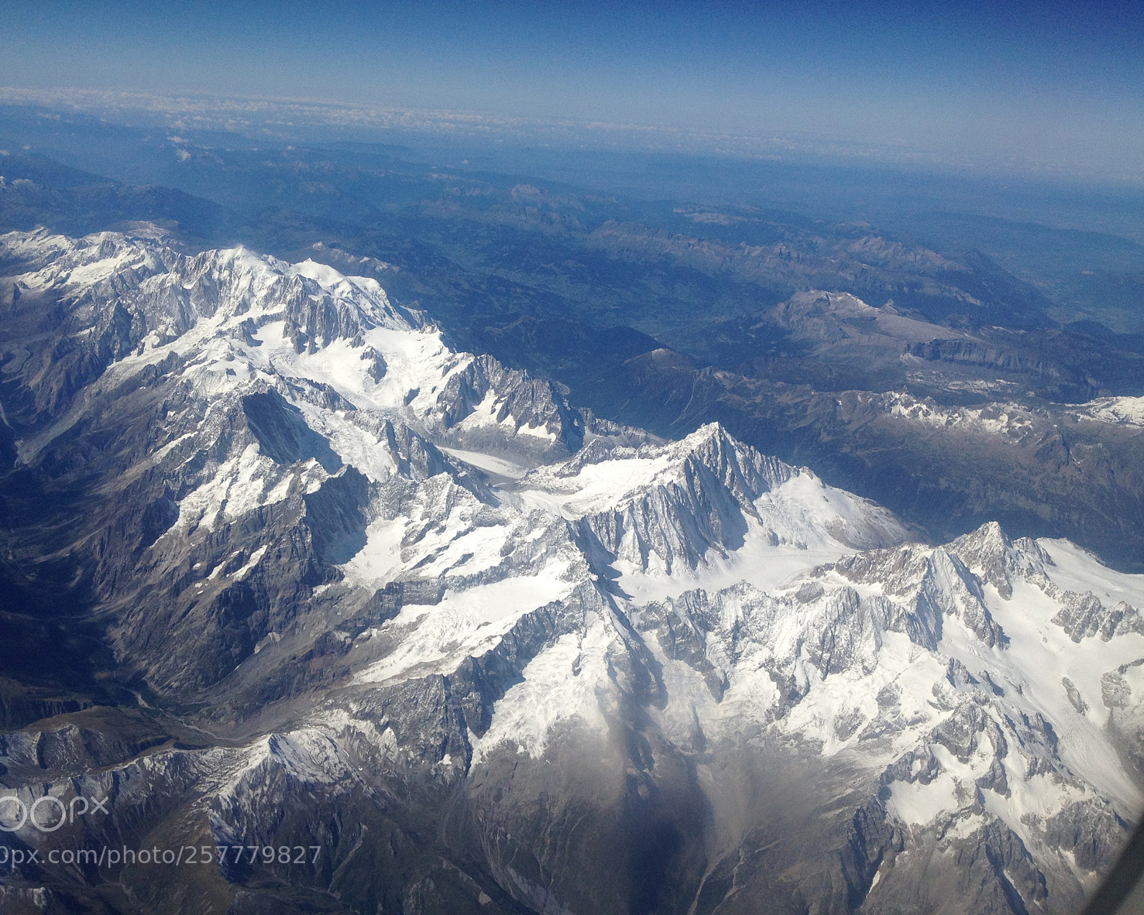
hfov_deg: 49.0
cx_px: 536
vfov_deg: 40.1
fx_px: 1253
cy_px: 451
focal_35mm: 37
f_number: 2.4
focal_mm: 4.28
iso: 64
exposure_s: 1/3953
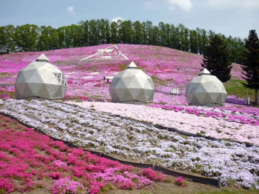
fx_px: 247
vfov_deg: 42.9
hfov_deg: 55.4
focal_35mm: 33
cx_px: 130
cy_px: 97
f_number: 8
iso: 100
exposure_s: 1/200
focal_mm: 5.5
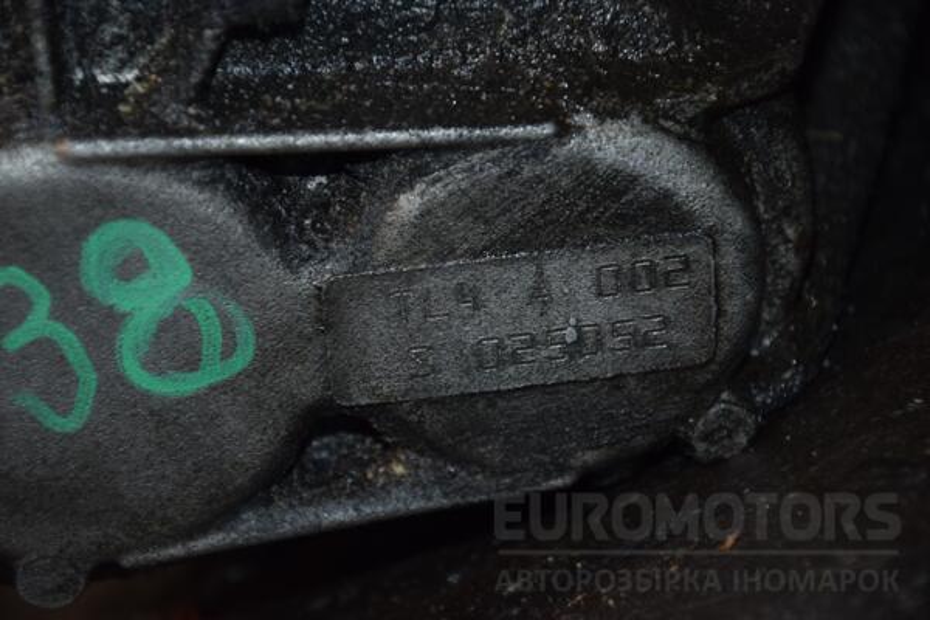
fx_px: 4068
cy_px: 310
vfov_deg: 8.7
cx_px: 465
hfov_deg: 13.0
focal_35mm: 158
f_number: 5.6
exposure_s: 1/60
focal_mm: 105
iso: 800
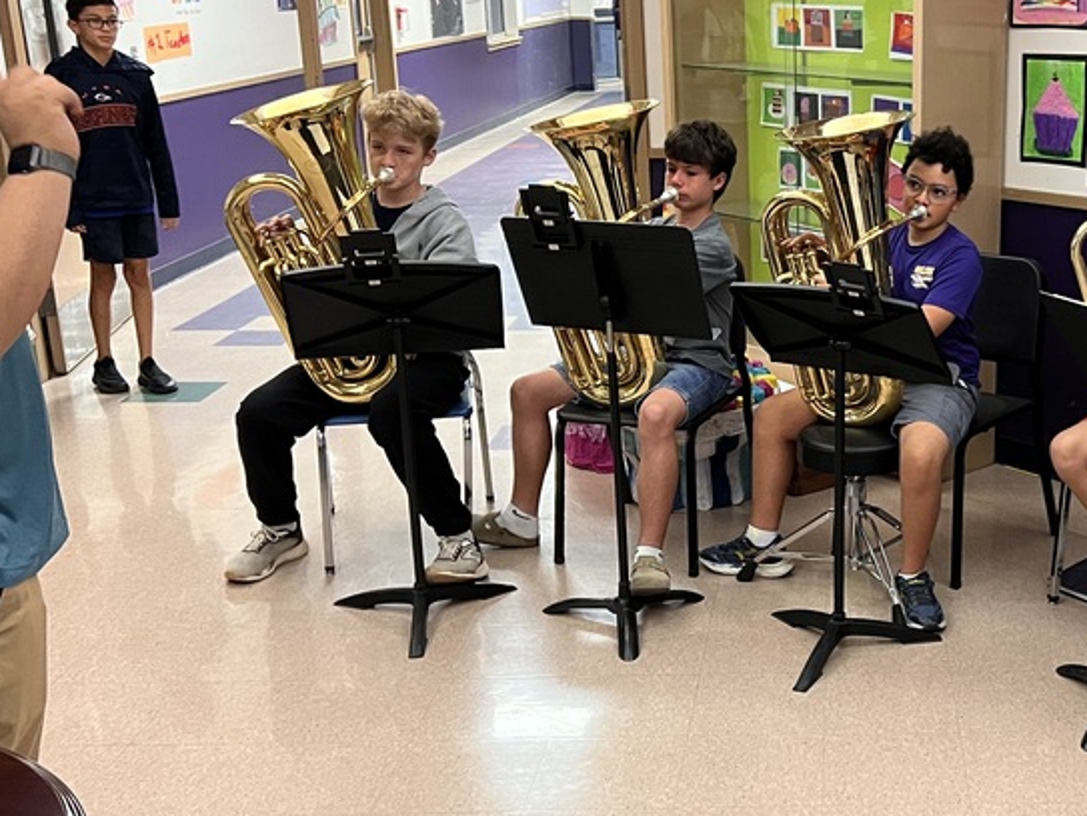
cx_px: 891
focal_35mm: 49
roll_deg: -0.6
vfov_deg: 29.7
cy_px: 416
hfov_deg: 37.3
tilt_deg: -16.6
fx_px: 1540
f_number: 1.5
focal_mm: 5.7
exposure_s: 1/40
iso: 400
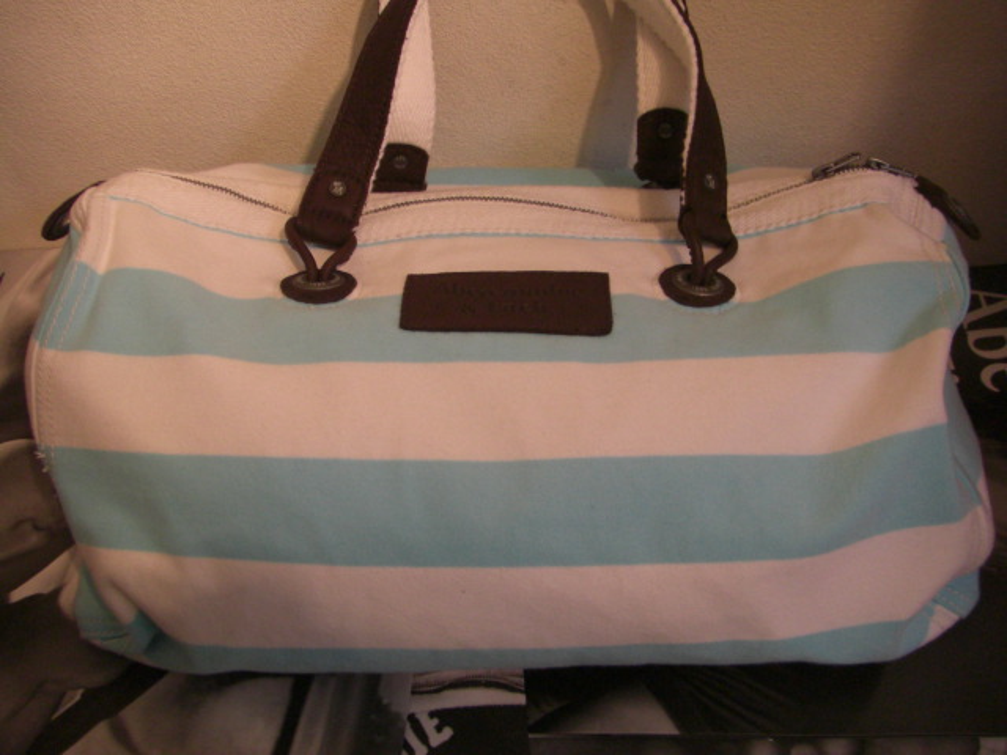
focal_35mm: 38
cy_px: 378
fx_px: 1105
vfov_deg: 37.7
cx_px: 504
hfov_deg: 49.0
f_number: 3.4
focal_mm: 6.3
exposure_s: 1/60
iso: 200
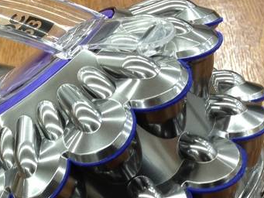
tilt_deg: -48.0
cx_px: 89
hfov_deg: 22.4
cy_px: 236
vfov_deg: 16.3
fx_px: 664
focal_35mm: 87
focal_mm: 4.12
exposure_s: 1/30
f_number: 2.4
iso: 50
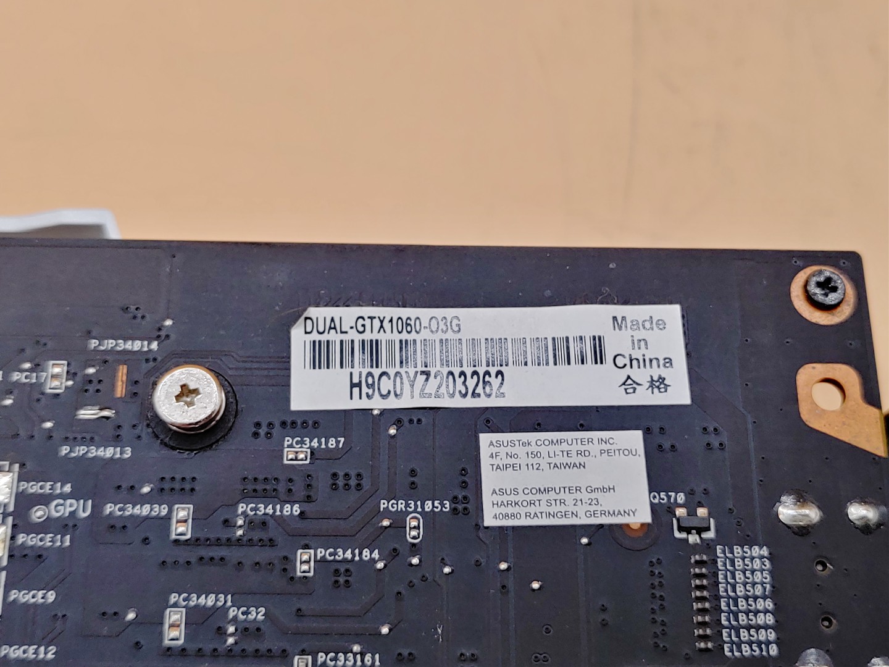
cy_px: 334
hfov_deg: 41.2
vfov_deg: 31.5
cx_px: 444
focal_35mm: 46
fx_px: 1181
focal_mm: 4.36
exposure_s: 1/180
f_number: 1.8
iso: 50
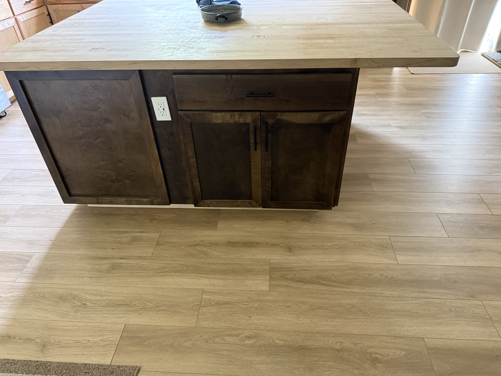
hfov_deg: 71.6
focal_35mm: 24
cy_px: 188
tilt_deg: -37.2
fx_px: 347
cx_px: 250
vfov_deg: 56.8
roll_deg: +2.1
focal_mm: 6.76
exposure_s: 1/51
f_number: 1.78
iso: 800
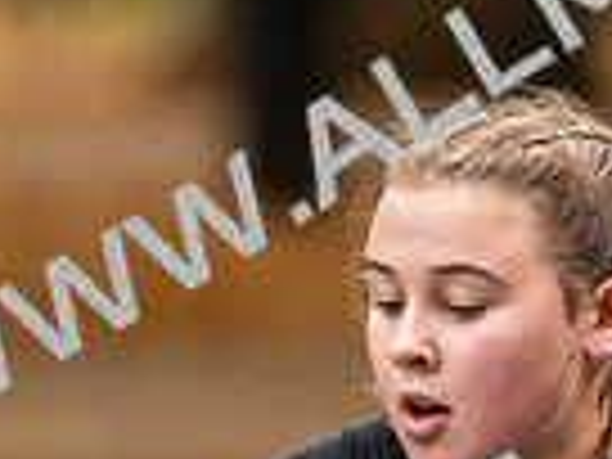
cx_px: 423
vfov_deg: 0.9
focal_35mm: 1645
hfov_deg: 1.2
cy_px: 439
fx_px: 29083
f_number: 4.5
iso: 3600
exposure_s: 1/2500
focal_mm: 400
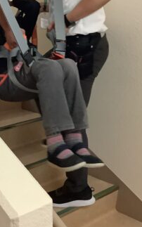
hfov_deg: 20.8
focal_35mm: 61
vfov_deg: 33.2
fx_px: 378
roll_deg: +1.2
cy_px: 74
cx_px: 12
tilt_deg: -9.5
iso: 250
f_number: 2.4
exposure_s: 1/60
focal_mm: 3.3
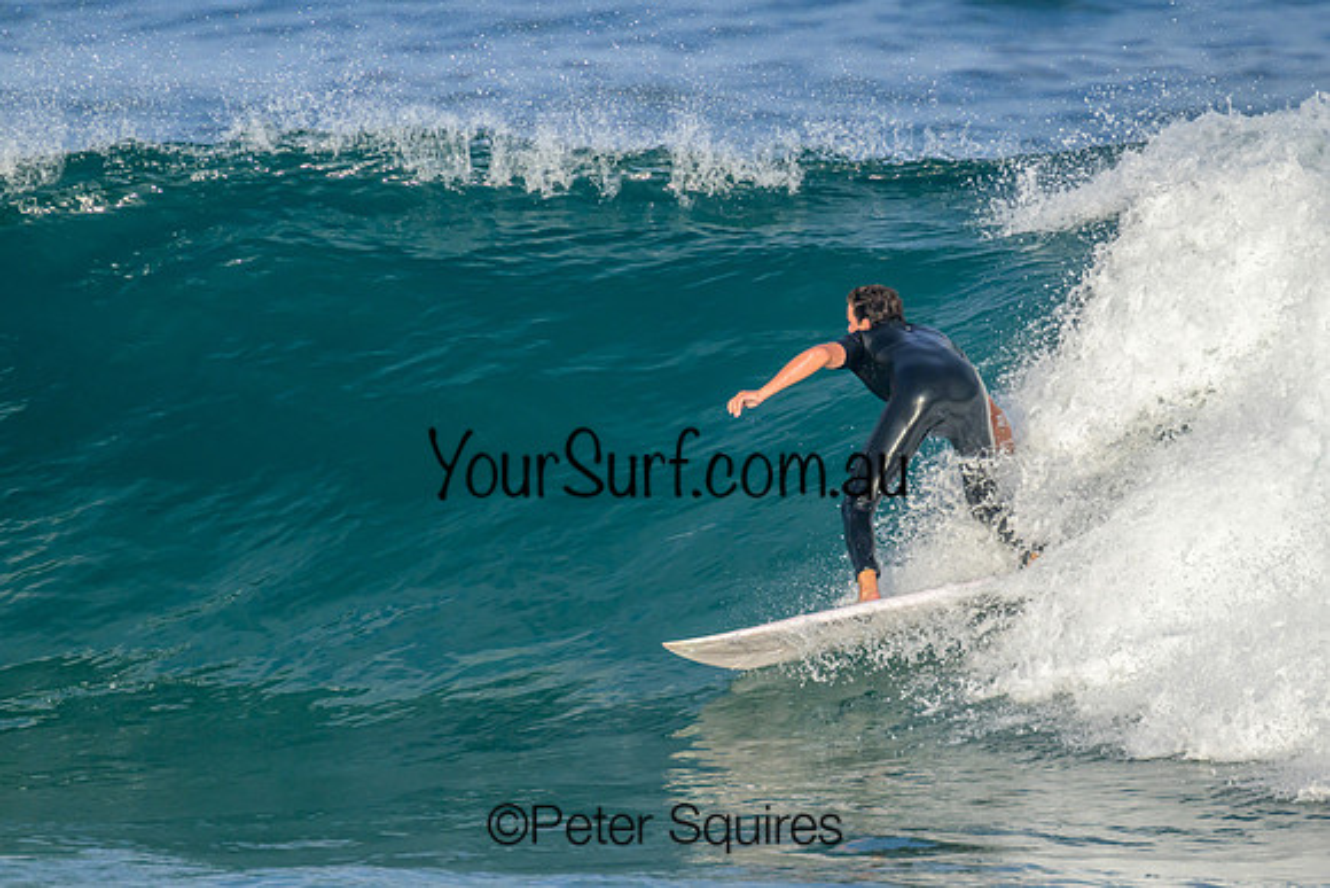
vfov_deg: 1.5
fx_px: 33654
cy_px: 429
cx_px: 750
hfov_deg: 2.3
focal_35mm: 911
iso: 900
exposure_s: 1/1600
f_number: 11
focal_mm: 800
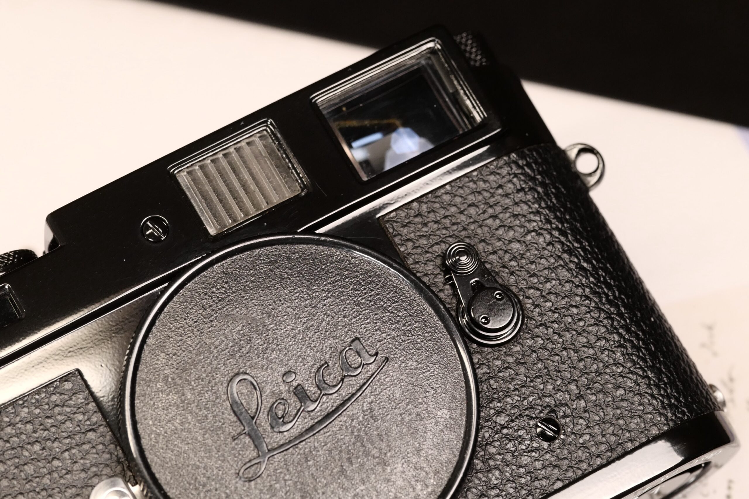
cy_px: 250
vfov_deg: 9.0
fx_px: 3162
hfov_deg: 13.5
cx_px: 374
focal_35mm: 152
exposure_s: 1/100
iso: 1250
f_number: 8
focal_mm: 100
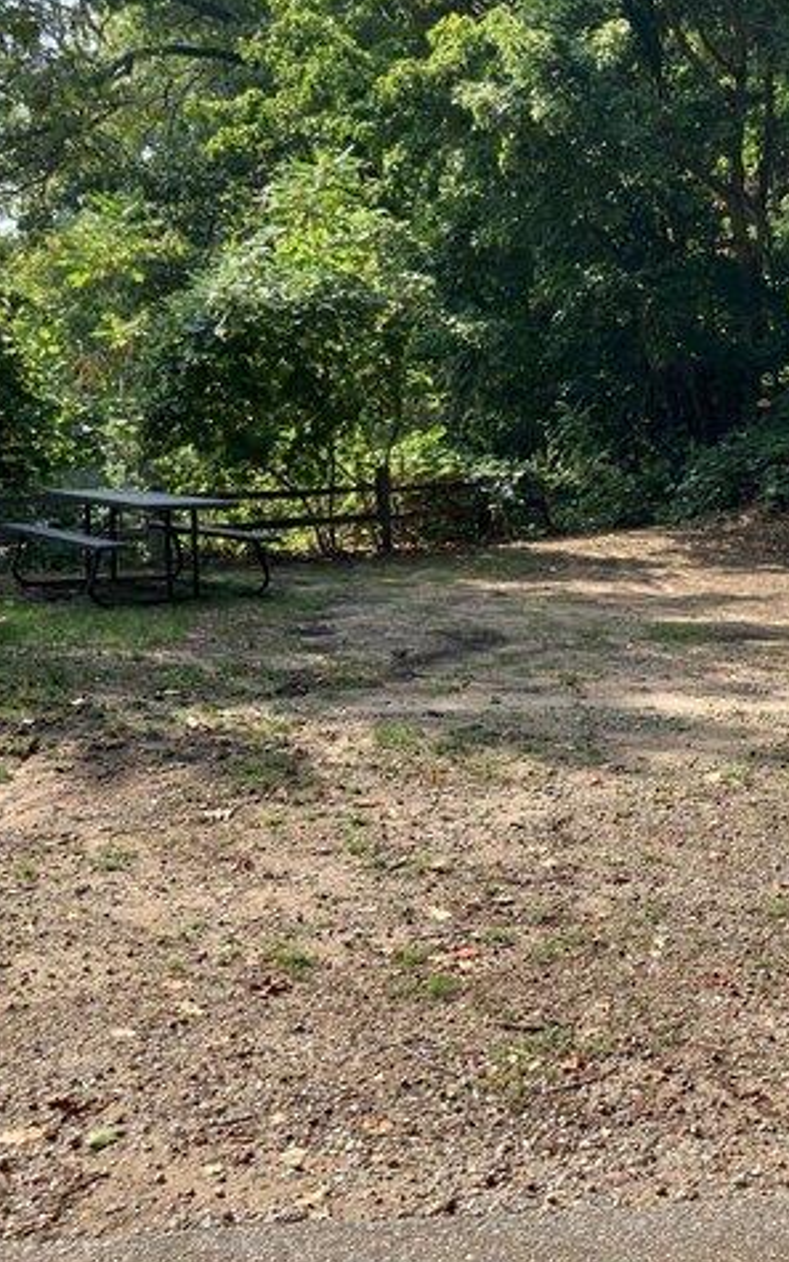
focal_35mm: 40
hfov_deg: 31.4
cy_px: 627
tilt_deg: -6.6
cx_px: 600
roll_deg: -3.4
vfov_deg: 49.3
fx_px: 1376
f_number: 1.8
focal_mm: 3.99
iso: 32
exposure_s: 1/571
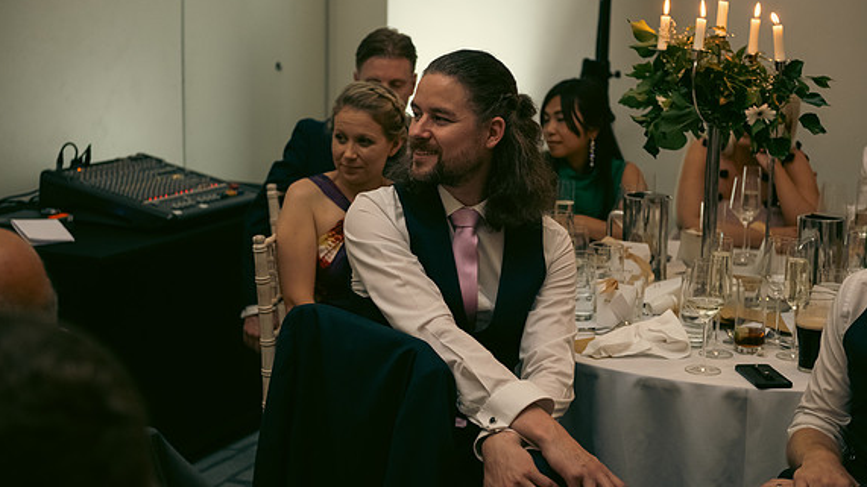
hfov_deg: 31.9
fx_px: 1517
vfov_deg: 18.2
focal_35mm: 66
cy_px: 210
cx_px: 433
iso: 2000
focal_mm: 62
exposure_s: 1/160
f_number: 3.5
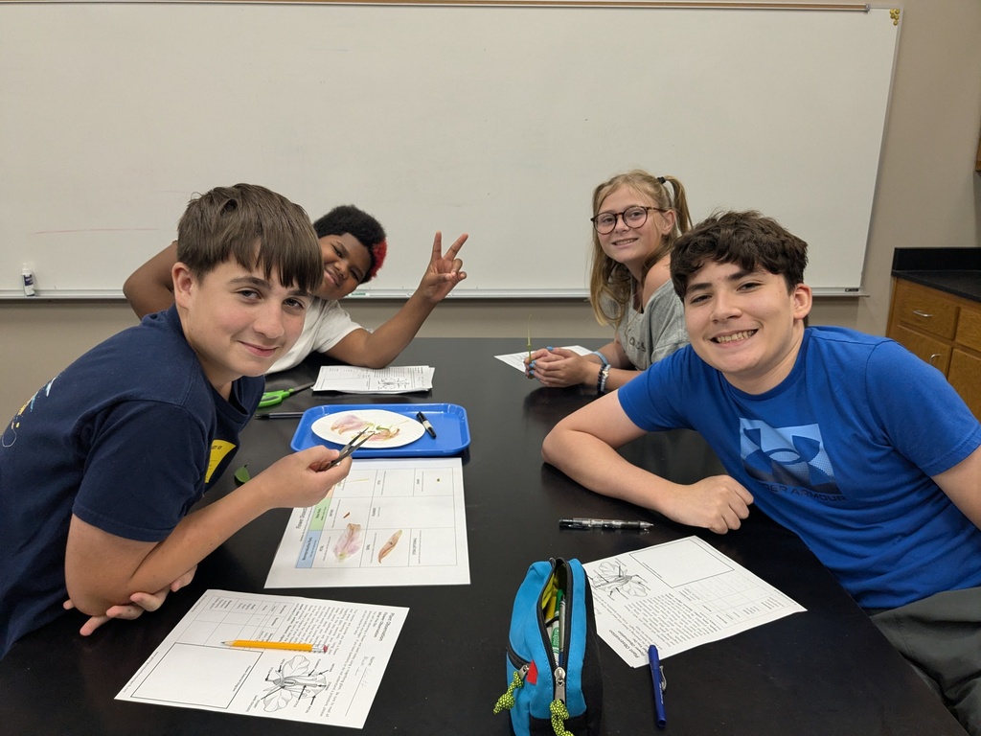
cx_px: 490
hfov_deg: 65.3
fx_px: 765
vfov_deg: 51.4
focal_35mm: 27
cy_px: 368
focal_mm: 4.38
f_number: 1.73
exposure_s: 1/120
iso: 155
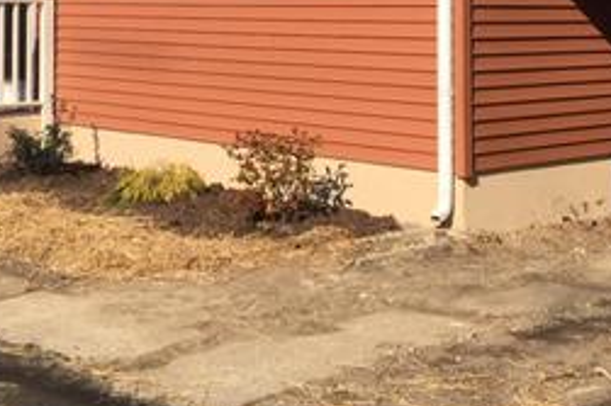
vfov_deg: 17.2
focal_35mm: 77
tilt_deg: +0.6
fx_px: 1306
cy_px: -24
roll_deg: +0.1
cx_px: 353
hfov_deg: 26.3
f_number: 2.2
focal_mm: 4.15
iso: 25
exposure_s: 1/1748
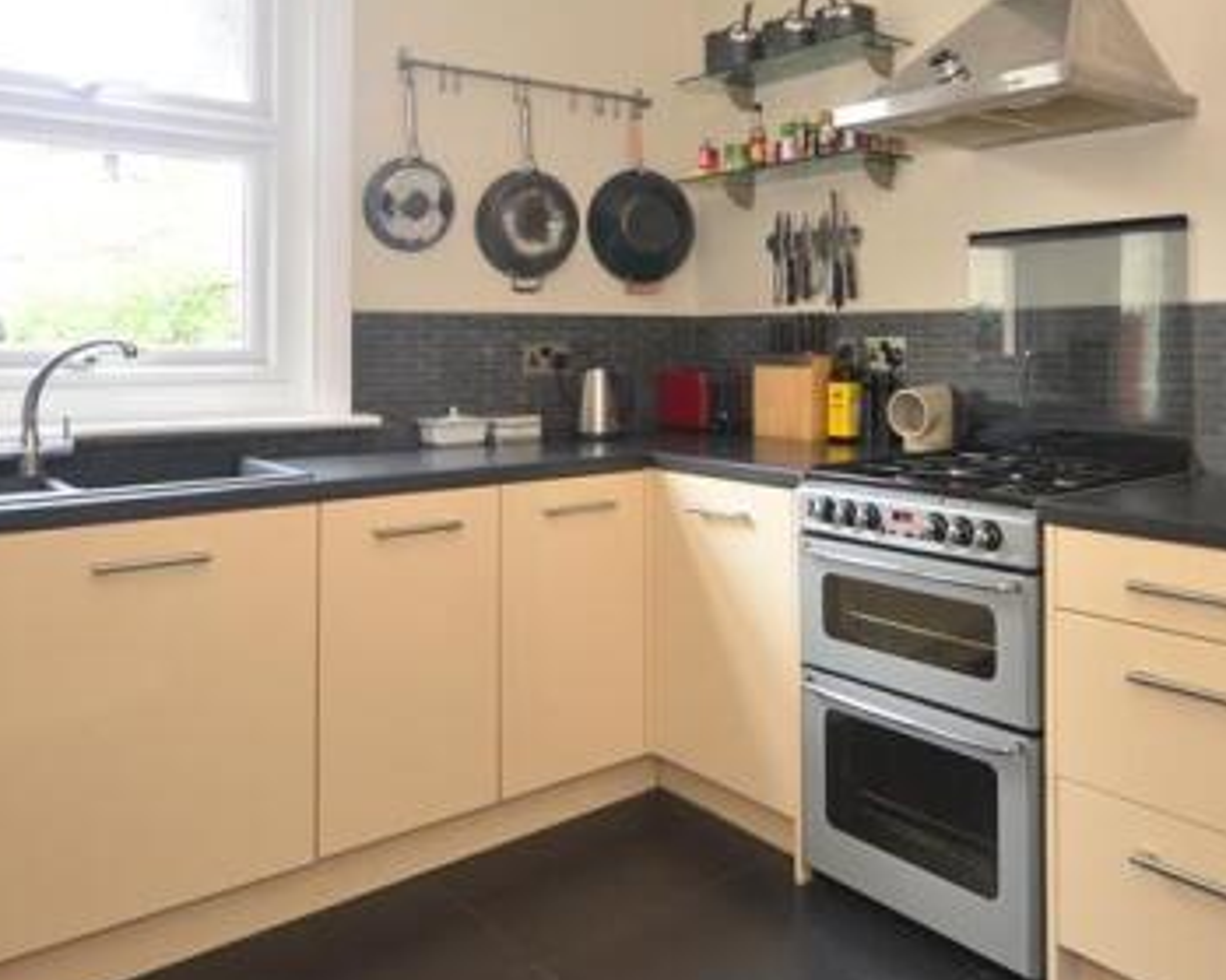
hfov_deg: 57.2
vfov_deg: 47.1
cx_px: 783
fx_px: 1104
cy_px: 332
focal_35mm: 30
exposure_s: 1/5
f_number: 5.6
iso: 400
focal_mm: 11.5
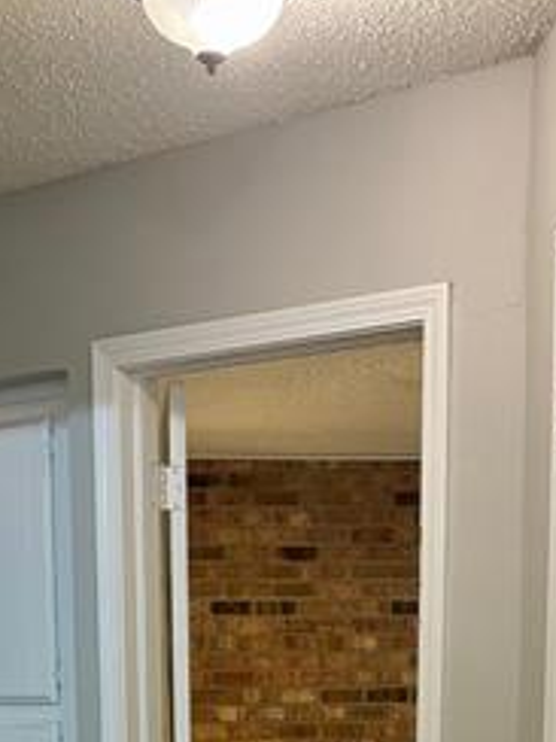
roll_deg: +0.4
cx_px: 283
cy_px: 988
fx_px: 1756
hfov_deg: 18.0
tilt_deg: -10.3
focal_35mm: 82
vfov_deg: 21.4
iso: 200
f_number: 1.6
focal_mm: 5.96
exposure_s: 1/60
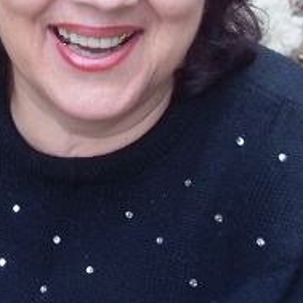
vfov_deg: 17.4
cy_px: 10
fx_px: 971
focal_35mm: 98
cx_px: 35
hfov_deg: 17.5
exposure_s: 1/90
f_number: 2.8
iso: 100
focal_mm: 6.3
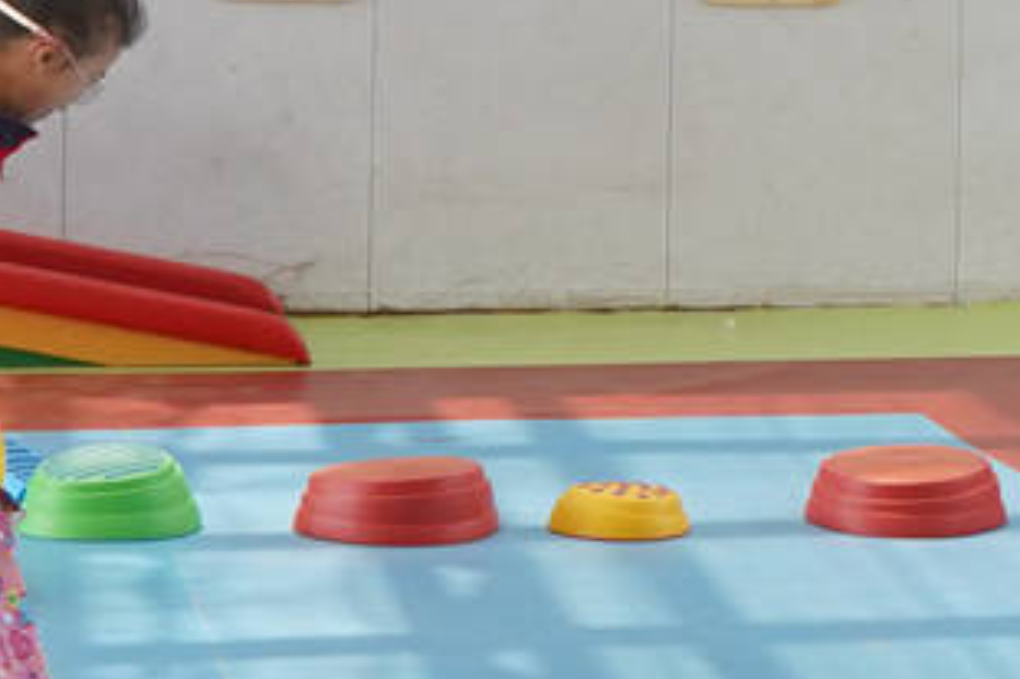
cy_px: -194
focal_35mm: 148
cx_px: 826
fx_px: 4191
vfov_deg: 9.1
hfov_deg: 13.8
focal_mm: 31
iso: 640
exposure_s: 1/250
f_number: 4
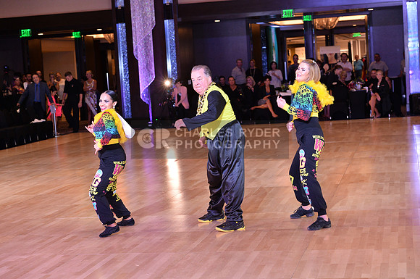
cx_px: 210
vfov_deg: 17.0
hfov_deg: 25.4
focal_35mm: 80
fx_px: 932
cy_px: 140
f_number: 5
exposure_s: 1/250
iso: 1600
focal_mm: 80
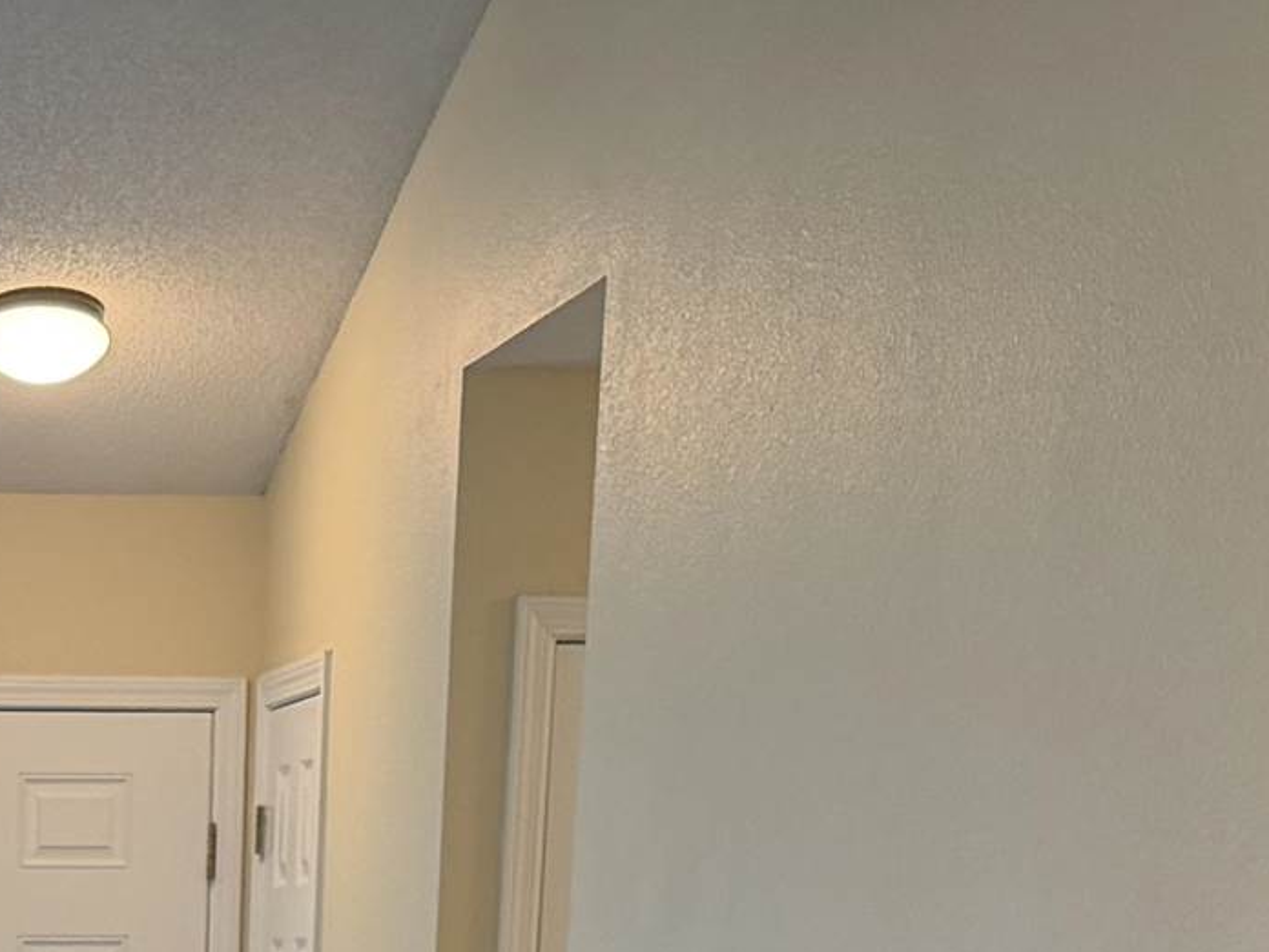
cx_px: -86
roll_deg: +0.3
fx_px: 3886
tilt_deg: -15.7
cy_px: 2070
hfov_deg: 18.0
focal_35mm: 106
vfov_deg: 12.0
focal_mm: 6.76
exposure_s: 1/120
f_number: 1.78
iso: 200
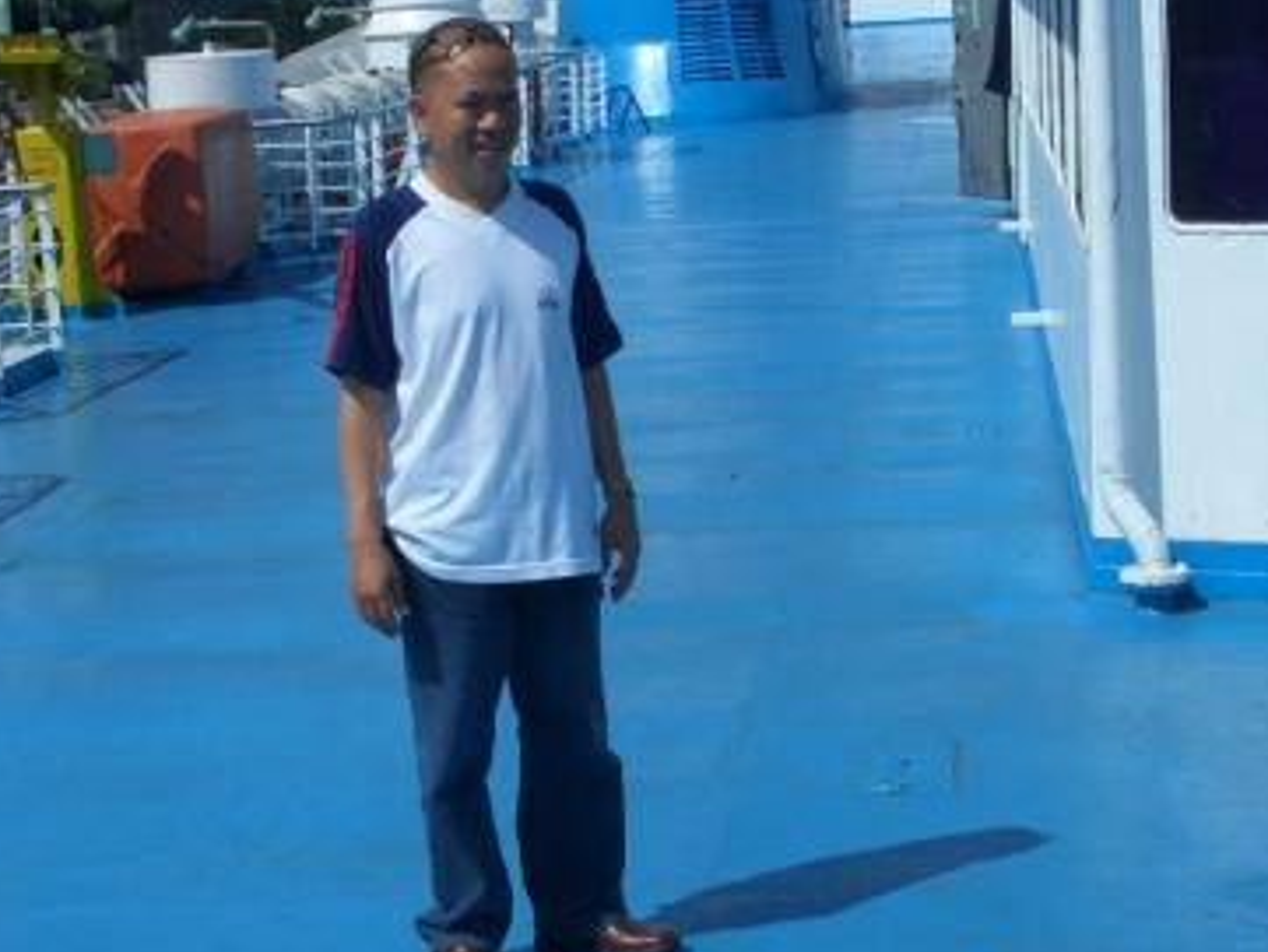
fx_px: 2821
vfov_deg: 19.1
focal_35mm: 77
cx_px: 674
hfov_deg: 25.3
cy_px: 446
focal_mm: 10.2
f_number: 5.6
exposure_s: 1/800
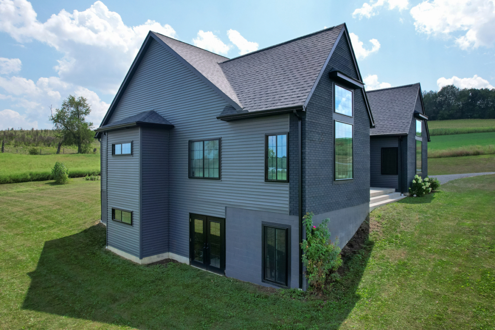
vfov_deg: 57.2
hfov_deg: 78.6
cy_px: 165
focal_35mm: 22
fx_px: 303
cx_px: 248
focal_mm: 8.38
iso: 100
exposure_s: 1/2000
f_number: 2.8
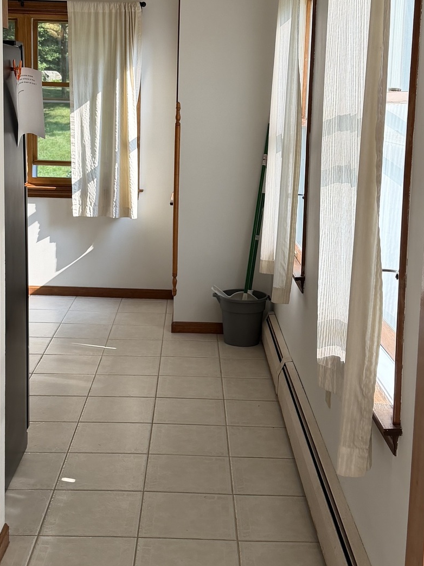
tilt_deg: -5.7
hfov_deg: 27.5
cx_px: 176
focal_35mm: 53
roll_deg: -2.3
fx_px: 866
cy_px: 226
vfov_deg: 36.0
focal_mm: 6.76
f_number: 1.78
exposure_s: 1/539
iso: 100
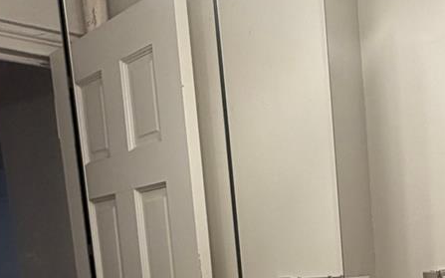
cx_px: 335
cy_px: 342
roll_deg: +4.3
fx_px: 618
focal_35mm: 51
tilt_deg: -9.4
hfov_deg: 38.5
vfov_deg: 23.0
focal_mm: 2.22
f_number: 2.2
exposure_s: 1/120
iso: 100
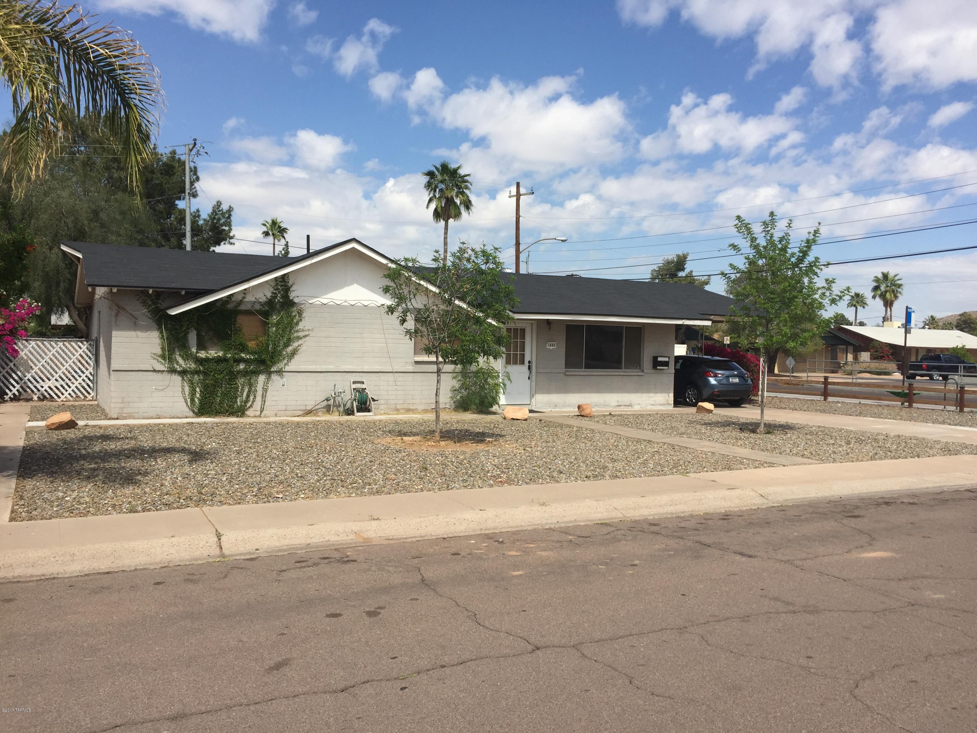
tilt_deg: -1.6
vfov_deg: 48.2
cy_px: 366
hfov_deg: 61.7
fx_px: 818
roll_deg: -2.4
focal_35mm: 29
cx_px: 488
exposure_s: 1/2639
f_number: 2.2
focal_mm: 4.15
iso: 32
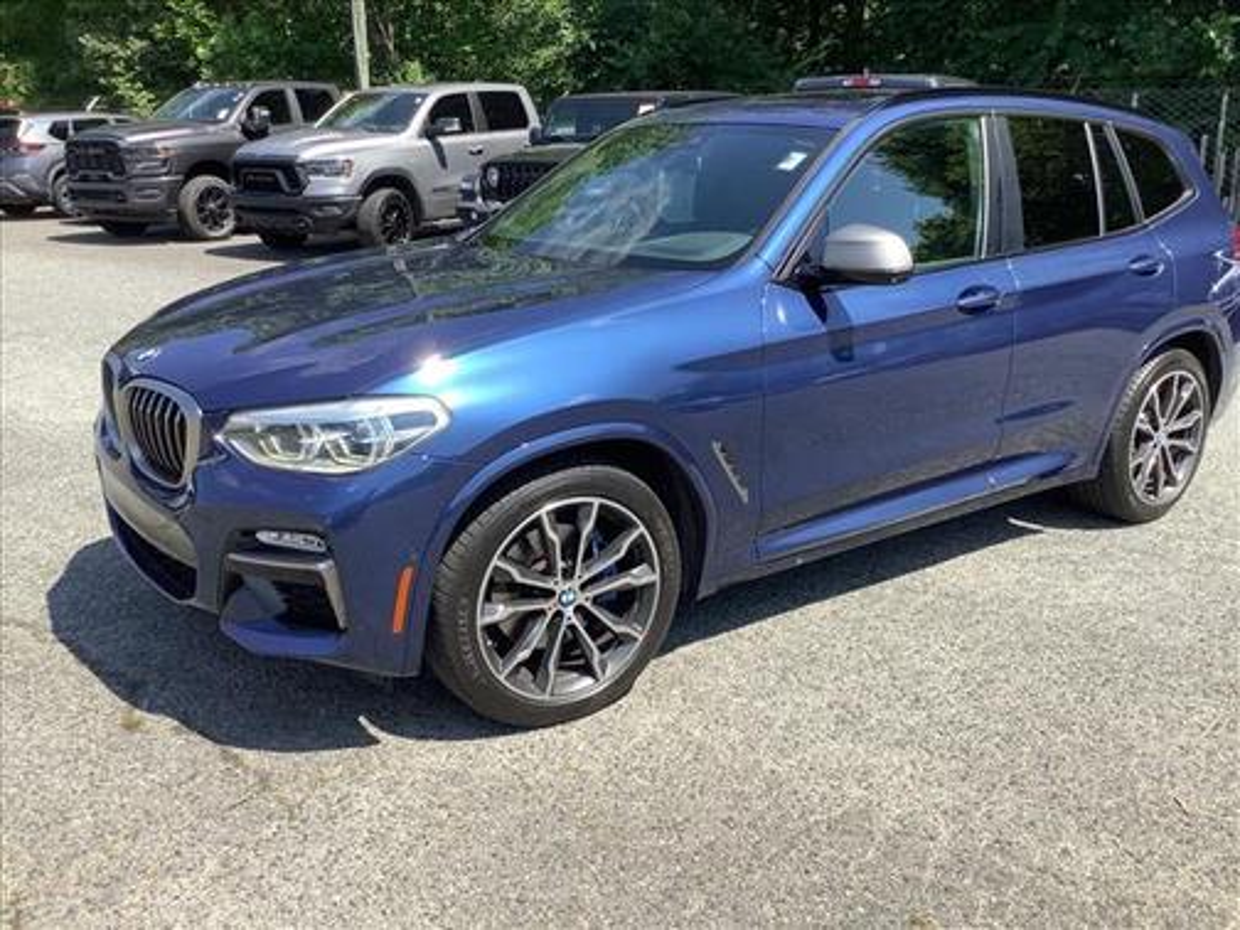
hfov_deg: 58.4
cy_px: 465
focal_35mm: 31
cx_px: 620
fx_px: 1110
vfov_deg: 45.4
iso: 25
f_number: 2.4
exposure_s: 1/668
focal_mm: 3.3
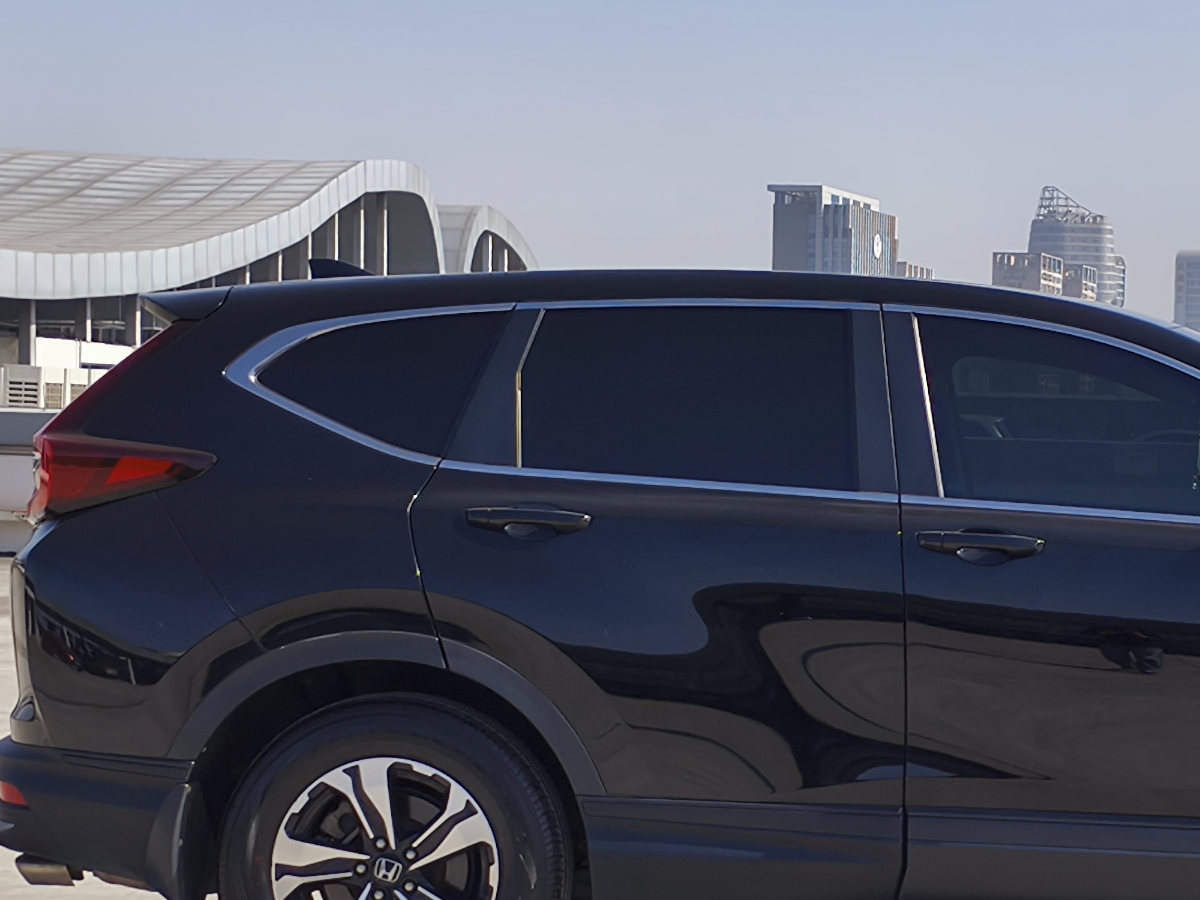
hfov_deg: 22.4
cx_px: 1003
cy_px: 613
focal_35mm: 86
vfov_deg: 17.1
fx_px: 2981
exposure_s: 1/2859
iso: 80
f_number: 1.6
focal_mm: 5.84
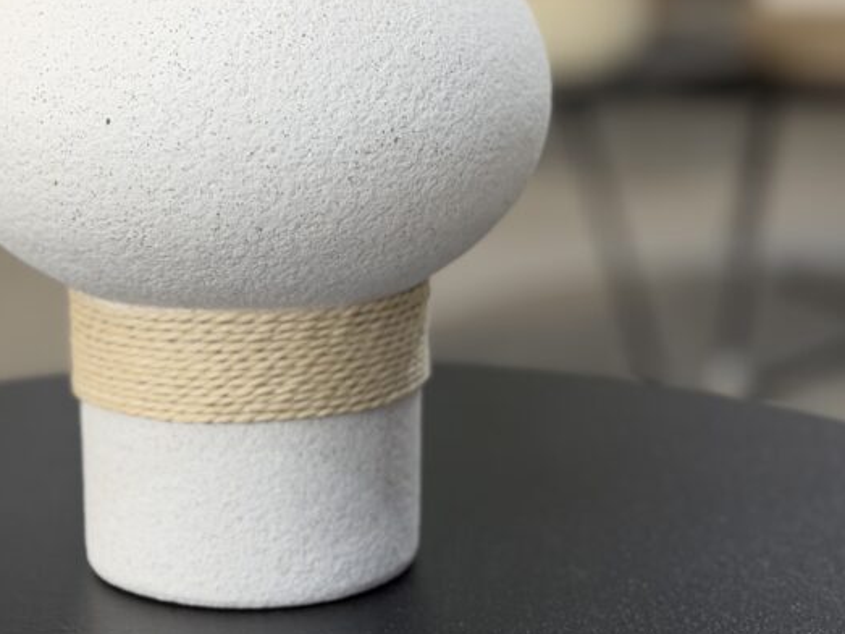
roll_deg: +1.5
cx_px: 255
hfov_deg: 20.8
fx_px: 2294
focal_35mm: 94
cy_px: 8
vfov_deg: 15.4
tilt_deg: -5.8
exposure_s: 1/60
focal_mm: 6.76
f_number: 1.78
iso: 64
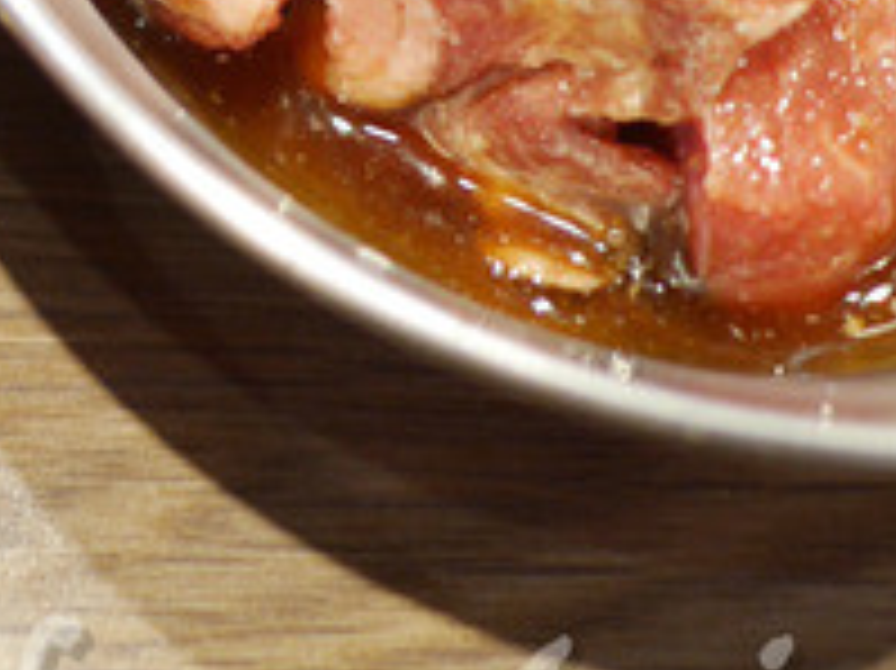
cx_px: -522
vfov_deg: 10.4
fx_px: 3518
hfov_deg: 13.5
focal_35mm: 136
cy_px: -456
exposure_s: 1/60
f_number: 1.7
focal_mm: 15
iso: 400
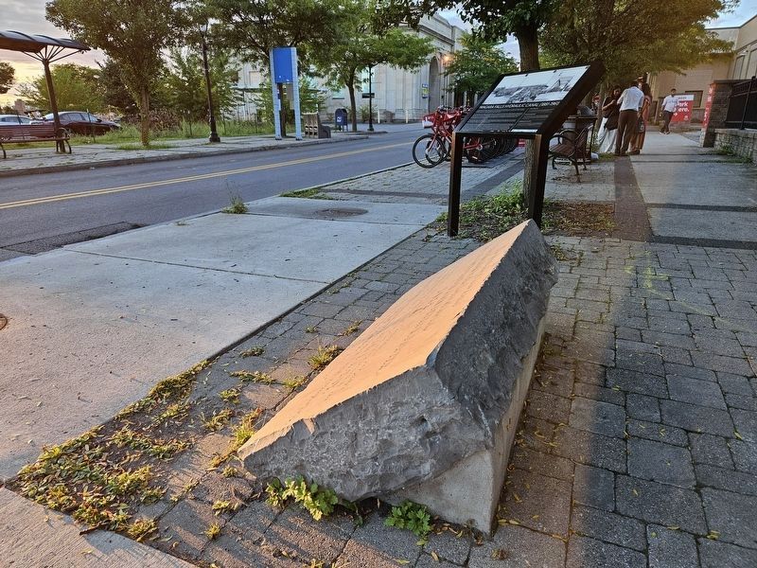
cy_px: 284
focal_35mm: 23
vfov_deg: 58.9
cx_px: 378
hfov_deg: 73.9
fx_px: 503
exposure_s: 1/180
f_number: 1.8
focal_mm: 5.4
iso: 64
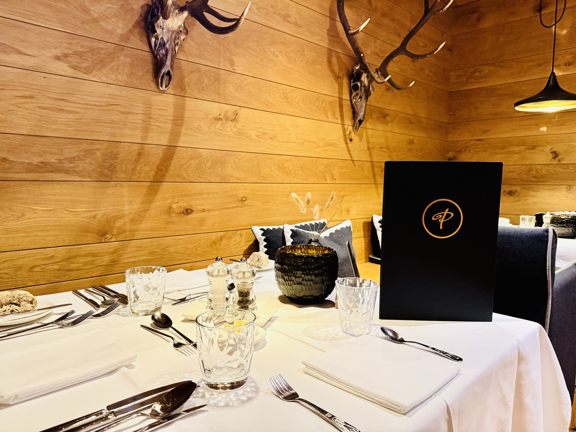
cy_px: 216
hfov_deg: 71.6
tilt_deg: -4.8
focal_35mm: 24
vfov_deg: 56.8
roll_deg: -0.9
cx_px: 288
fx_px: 399
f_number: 1.78
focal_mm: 6.76
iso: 500
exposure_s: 1/50
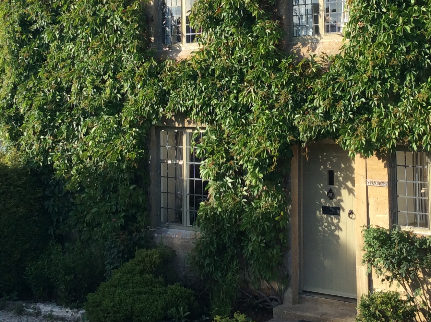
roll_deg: +1.0
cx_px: 278
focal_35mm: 66
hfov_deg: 29.3
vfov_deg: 22.0
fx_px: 821
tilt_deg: +0.7
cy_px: 74
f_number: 2.4
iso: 32
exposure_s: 1/430
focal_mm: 3.3
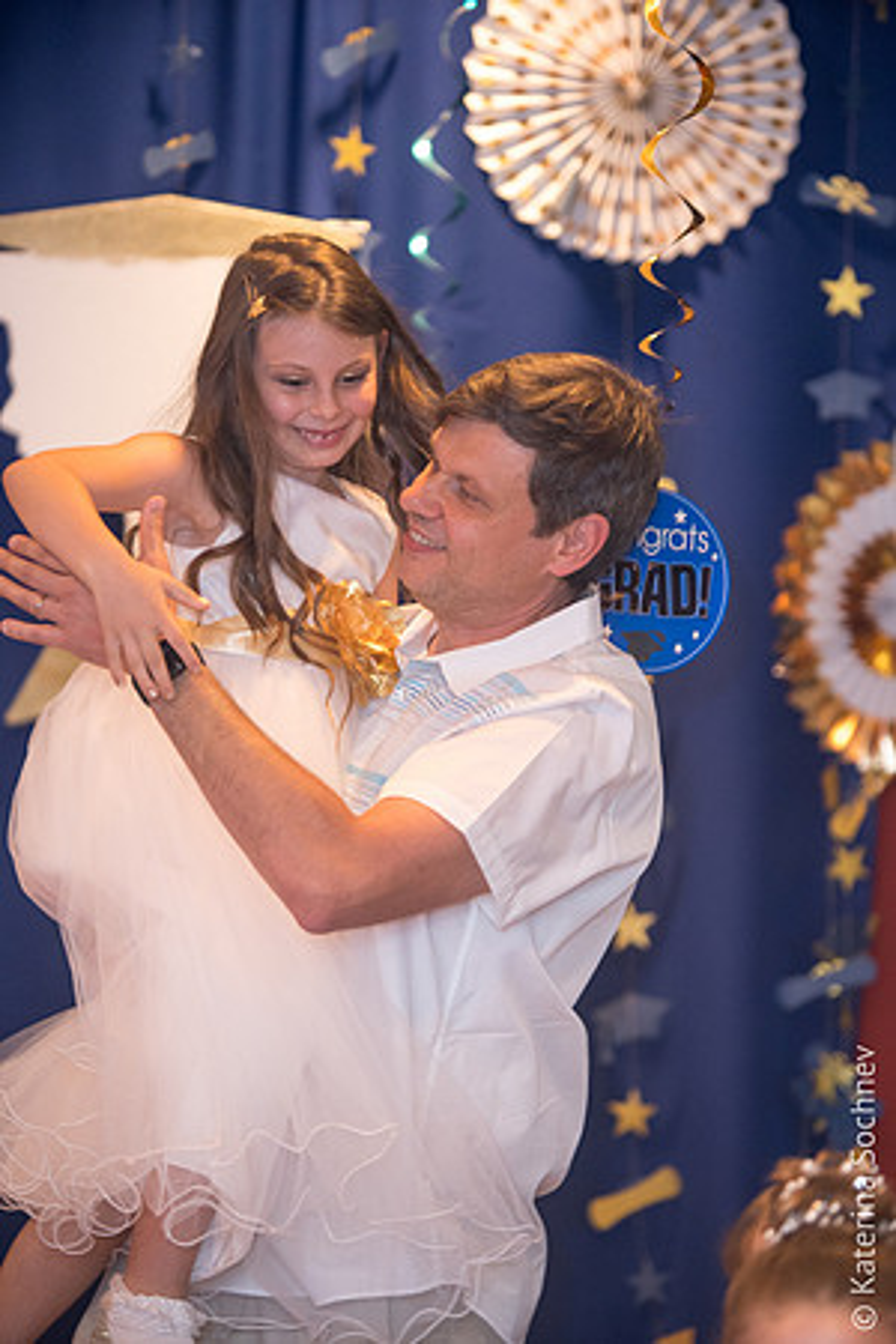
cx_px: 448
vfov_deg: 14.7
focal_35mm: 140
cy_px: 672
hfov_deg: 9.8
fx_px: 5226
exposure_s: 1/200
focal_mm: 140
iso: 3200
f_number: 2.8
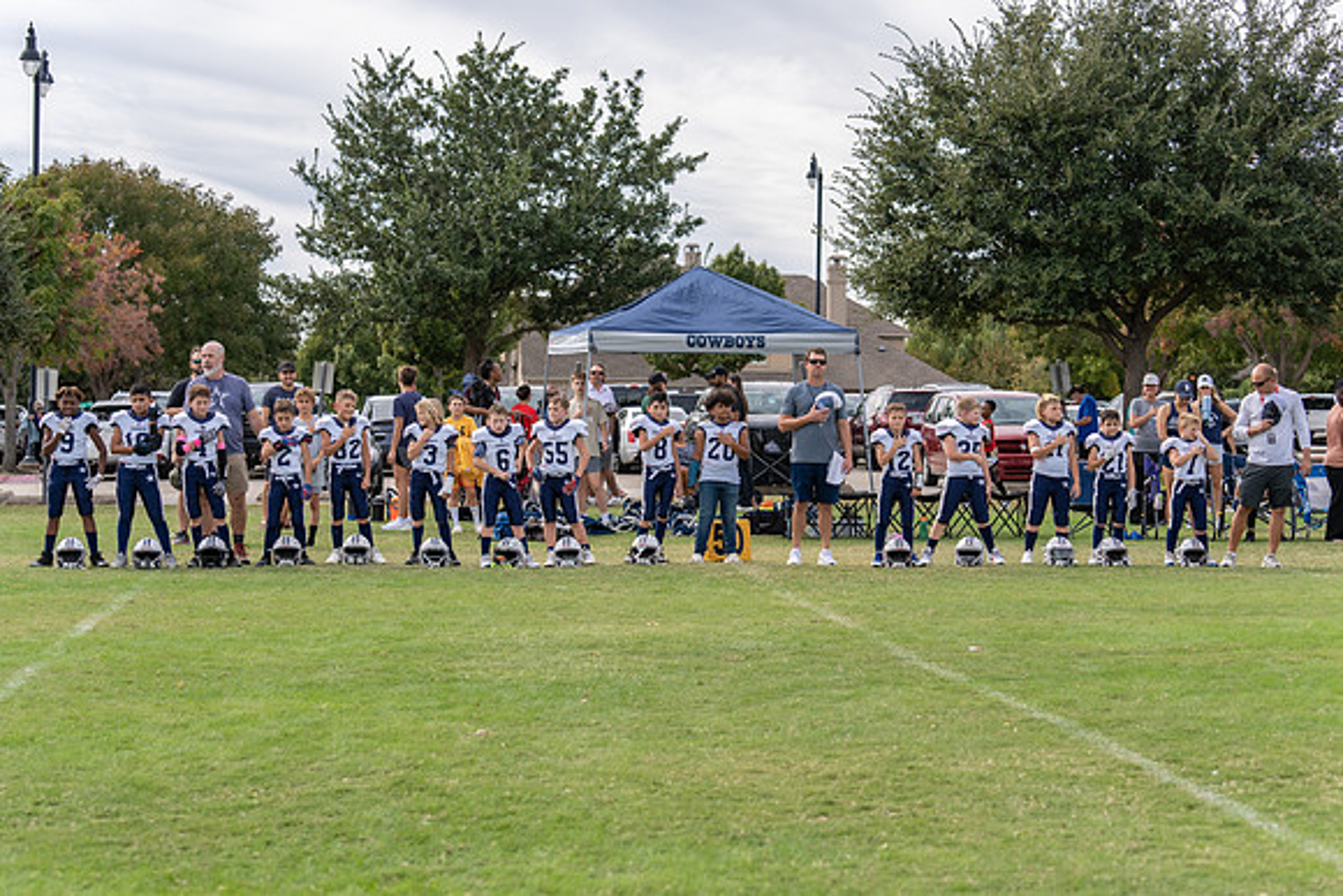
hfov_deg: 28.8
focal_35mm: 70
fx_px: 2612
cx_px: 672
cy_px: 448
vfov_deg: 19.5
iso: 160
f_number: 4
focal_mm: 70
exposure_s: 1/640
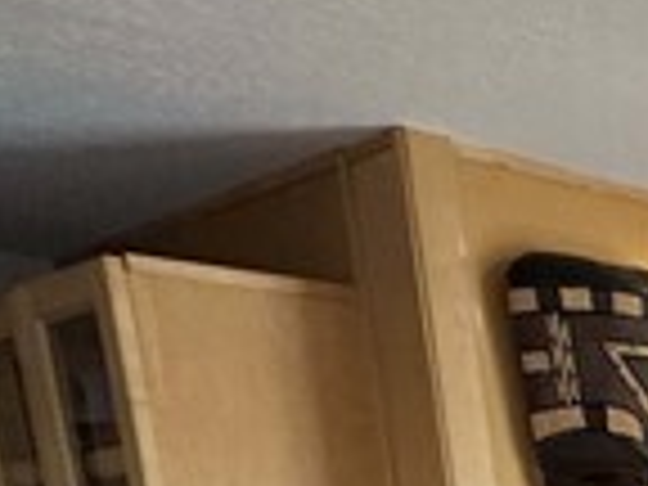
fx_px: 1217
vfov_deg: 19.2
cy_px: 770
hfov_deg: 18.1
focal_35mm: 65
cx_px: 1339
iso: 250
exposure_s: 1/60
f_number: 2.2
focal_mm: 2.22
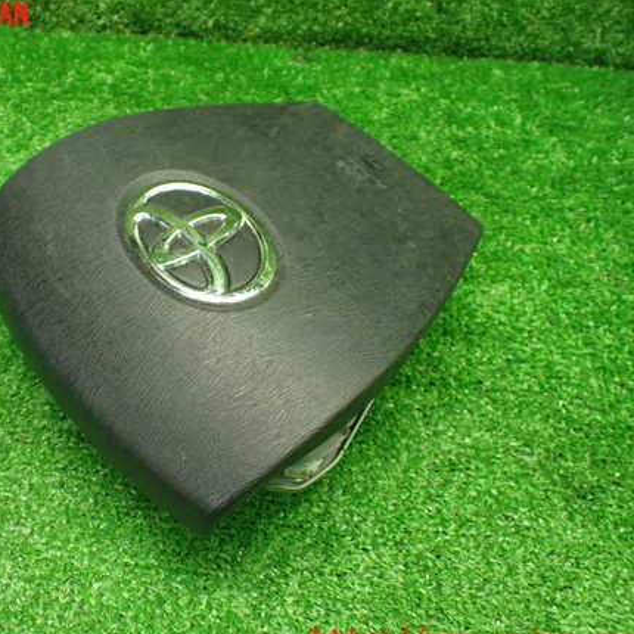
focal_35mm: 37
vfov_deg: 44.9
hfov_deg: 44.2
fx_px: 767
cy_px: 329
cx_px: 203
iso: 800
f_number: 2.3
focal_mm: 5.4
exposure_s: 1/100
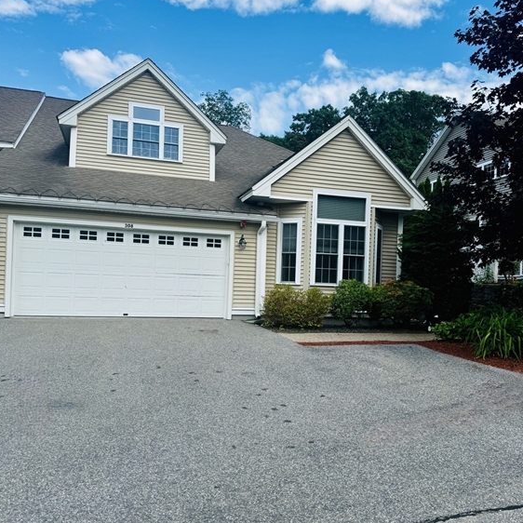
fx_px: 496
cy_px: 275
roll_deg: -1.3
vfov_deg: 55.6
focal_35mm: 29
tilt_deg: +0.2
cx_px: 262
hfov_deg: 55.6
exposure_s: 1/2415
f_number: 1.78
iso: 80
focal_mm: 6.76
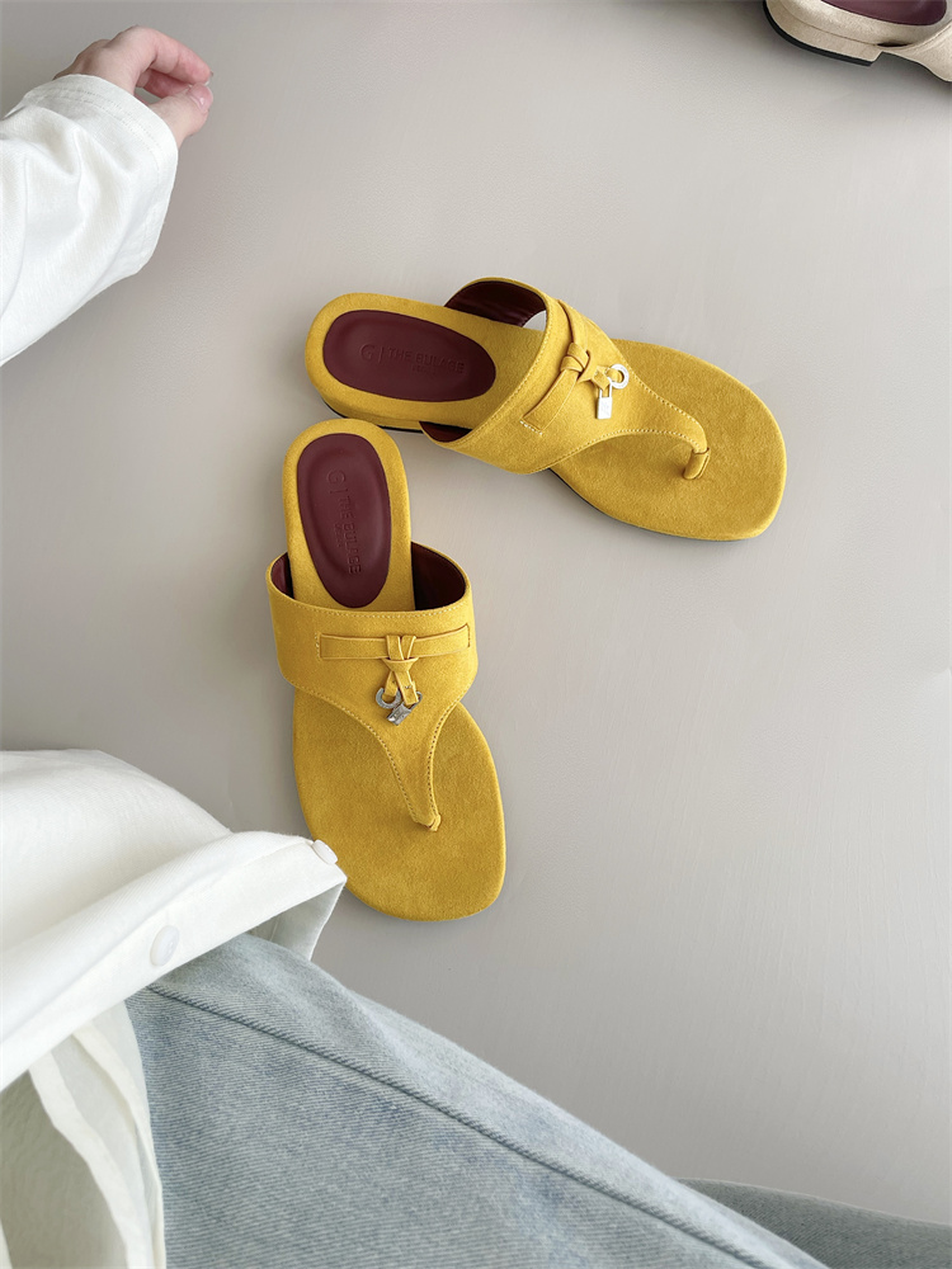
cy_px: 634
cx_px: 476
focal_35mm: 26
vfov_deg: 67.3
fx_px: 953
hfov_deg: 53.1
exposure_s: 1/121
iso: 40
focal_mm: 4.2
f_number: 1.6
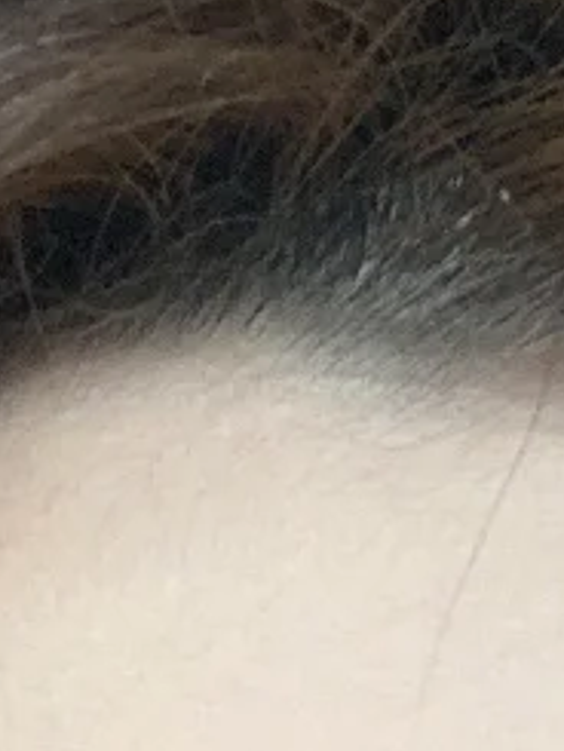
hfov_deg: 7.9
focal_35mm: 188
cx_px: 257
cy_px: 1977
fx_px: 4081
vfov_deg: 9.1
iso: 40
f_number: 2.2
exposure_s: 1/121
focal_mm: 2.87
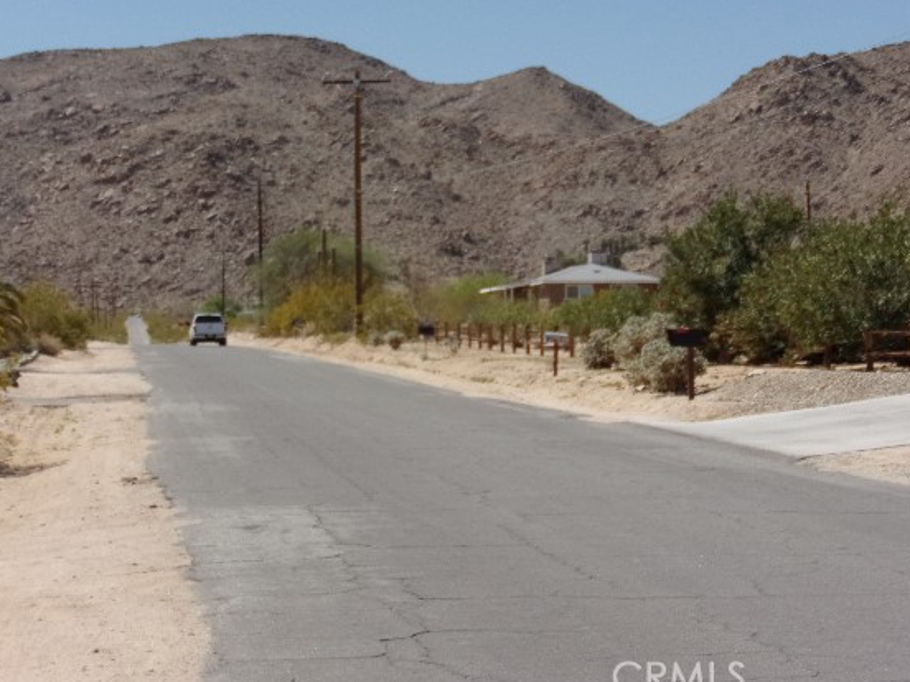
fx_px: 2287
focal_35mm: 87
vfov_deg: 17.0
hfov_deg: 22.5
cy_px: 305
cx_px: 468
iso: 80
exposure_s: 1/950
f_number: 4.6
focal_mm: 13.5
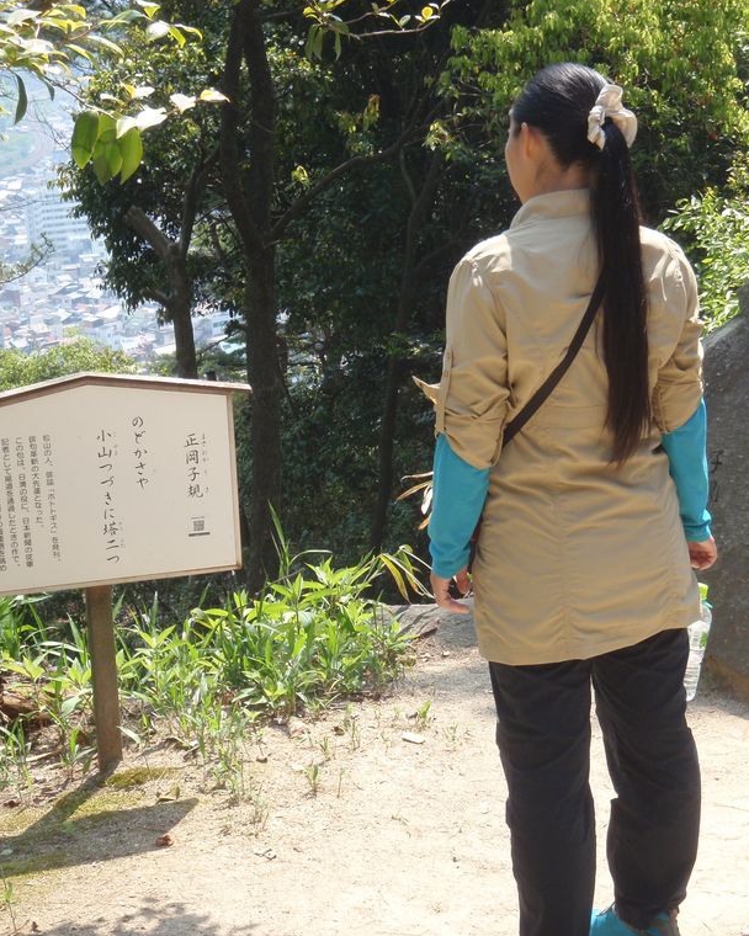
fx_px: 2078
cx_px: 520
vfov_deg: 25.4
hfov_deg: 20.3
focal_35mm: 75
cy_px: 466
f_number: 4.5
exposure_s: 1/160
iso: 64
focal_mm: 10.34
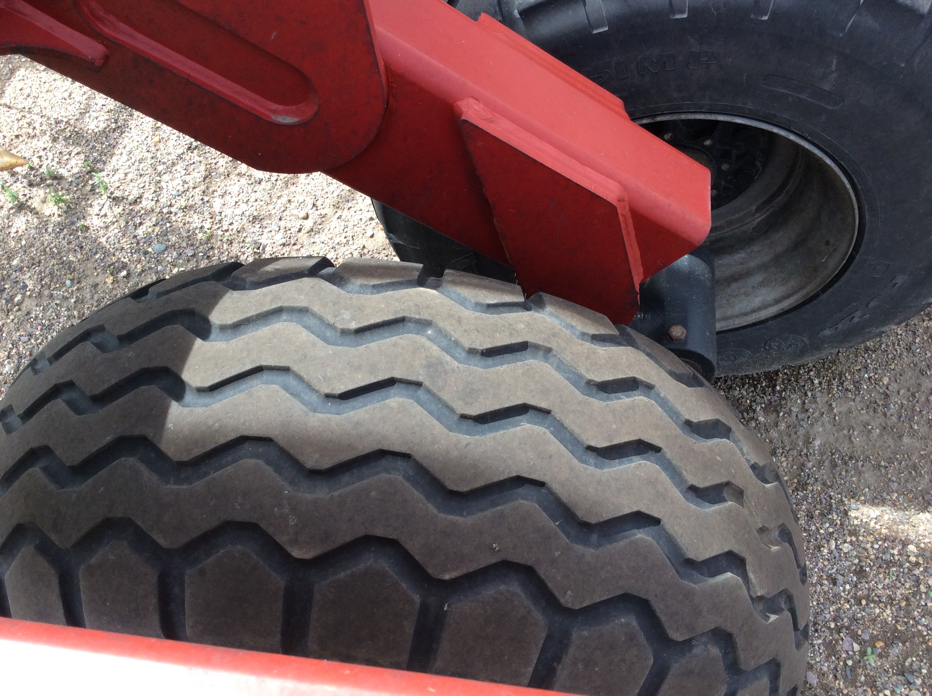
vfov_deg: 44.1
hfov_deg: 56.9
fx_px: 860
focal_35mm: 32
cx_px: 466
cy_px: 348
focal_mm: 3.3
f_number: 2.4
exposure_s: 1/131
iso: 32
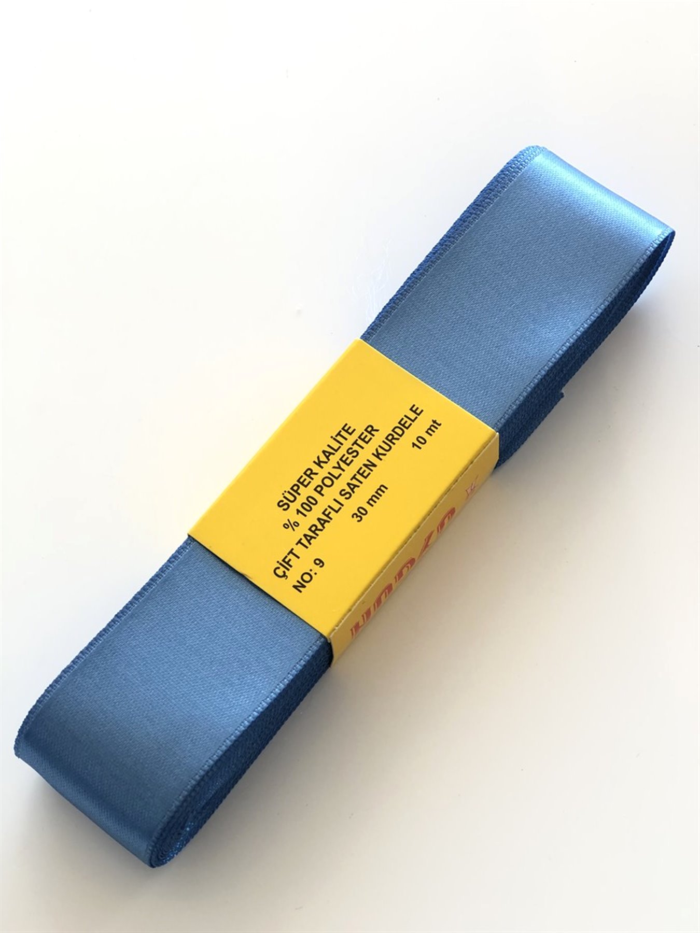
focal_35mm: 57
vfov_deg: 33.8
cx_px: 350
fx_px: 1537
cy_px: 466
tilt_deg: -65.1
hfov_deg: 25.7
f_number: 2.8
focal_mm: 6.6
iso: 32
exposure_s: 1/60
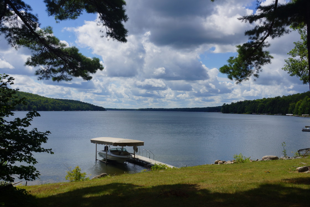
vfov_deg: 34.2
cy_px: 104
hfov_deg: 49.6
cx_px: 155
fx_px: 336
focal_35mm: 39
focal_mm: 26
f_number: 13
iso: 100
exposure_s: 1/250
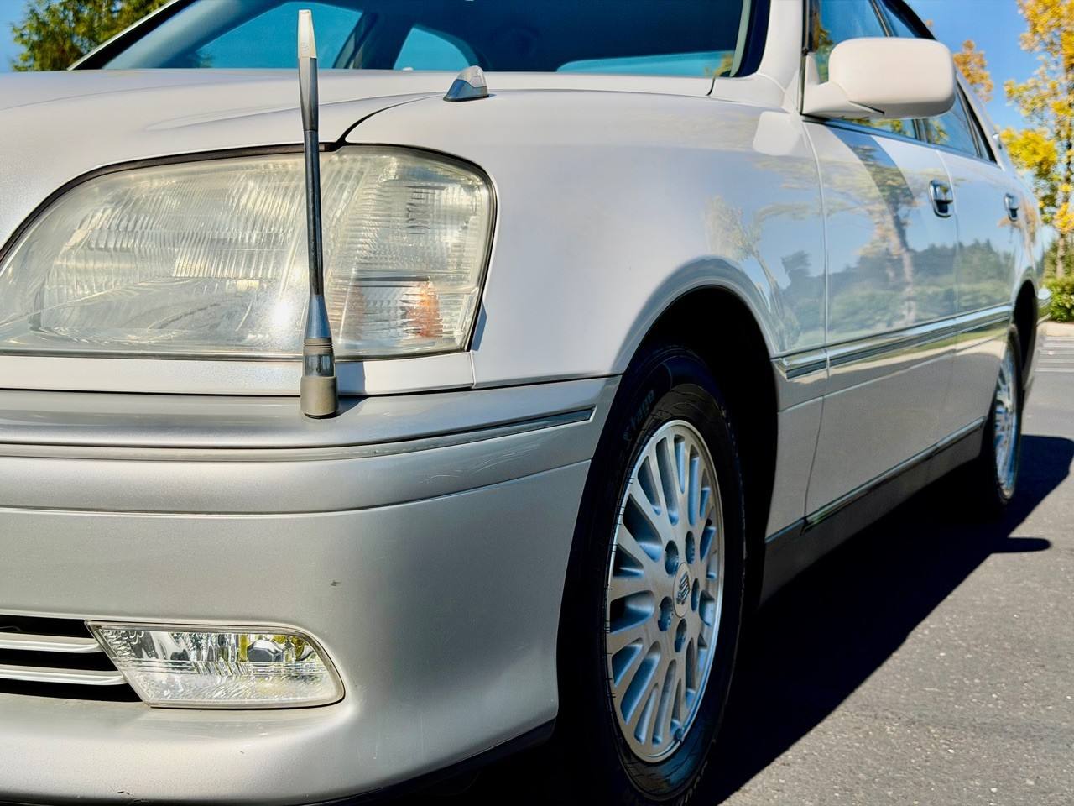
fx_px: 1489
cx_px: 537
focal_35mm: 48
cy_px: 403
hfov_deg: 39.7
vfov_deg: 30.3
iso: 80
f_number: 1.78
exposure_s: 1/11364
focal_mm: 6.76
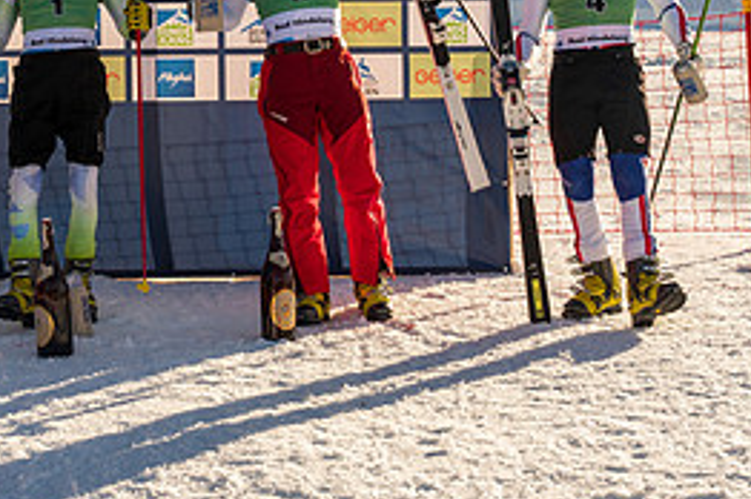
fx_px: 1750
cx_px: 110
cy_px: 78
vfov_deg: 16.1
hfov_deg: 23.7
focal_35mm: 84
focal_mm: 33.5
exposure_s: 1/200
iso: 125
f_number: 13
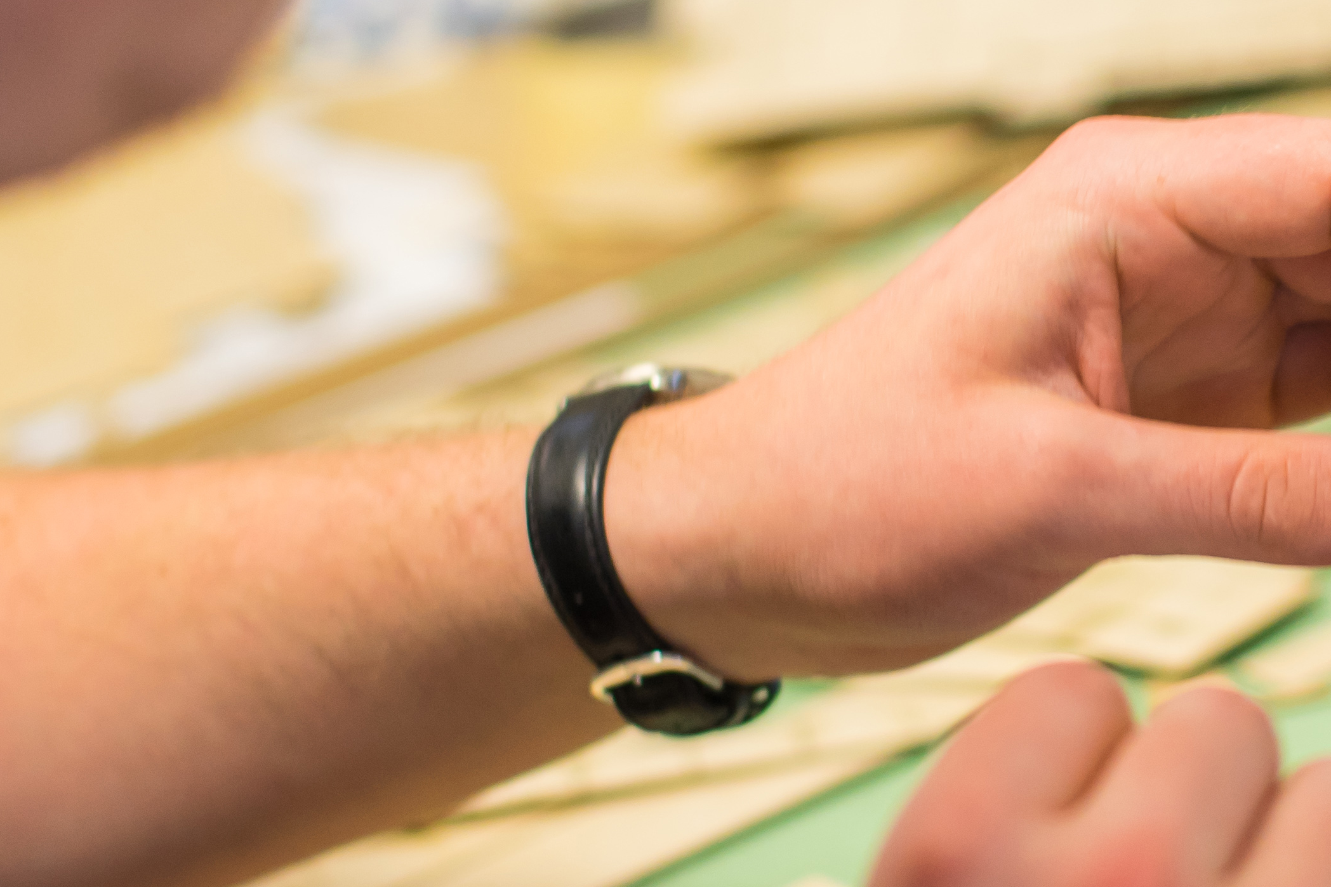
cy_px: 398
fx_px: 5287
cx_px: 1043
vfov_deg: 9.6
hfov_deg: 14.3
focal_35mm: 143
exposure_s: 1/160
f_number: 2
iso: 400
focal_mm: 50
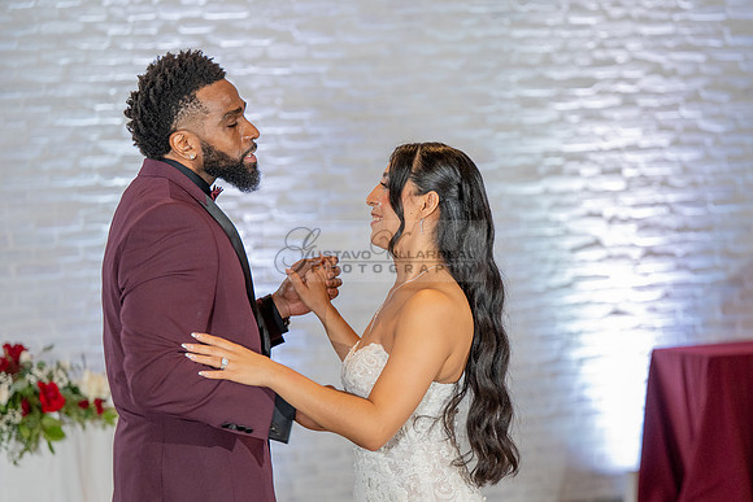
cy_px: 295
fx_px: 2091
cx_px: 448
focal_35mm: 100
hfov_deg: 20.4
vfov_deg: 13.7
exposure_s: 1/125
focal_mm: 84
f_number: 2.8
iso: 1600
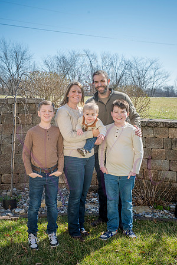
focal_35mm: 48
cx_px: 88
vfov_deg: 41.1
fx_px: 354
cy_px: 132
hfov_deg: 28.1
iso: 400
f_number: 7.1
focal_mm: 48
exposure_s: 1/640
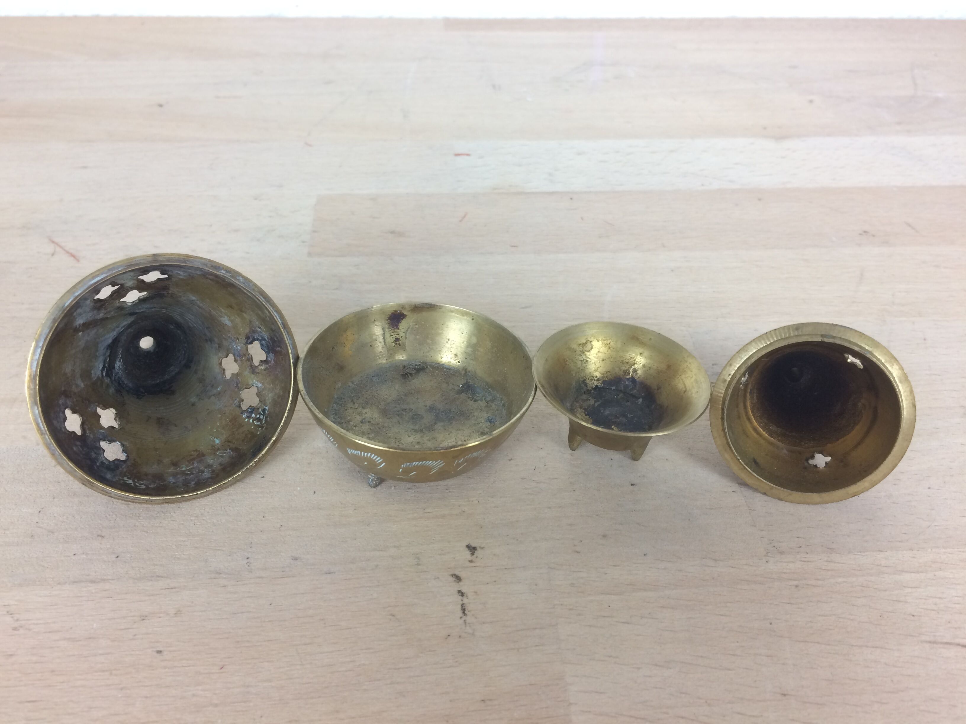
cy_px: 362
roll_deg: -1.6
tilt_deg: -38.8
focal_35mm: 29
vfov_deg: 48.2
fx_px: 809
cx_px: 483
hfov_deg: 61.7
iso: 50
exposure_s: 1/33
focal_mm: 4.15
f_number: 2.2
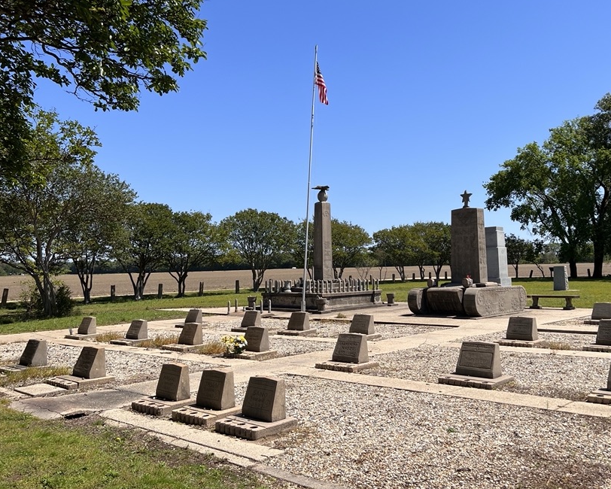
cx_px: 381
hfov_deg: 55.0
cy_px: 218
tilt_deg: +4.2
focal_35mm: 32
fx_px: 579
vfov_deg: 45.7
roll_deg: +0.8
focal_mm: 5.7
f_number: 1.5
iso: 50
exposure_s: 1/4831
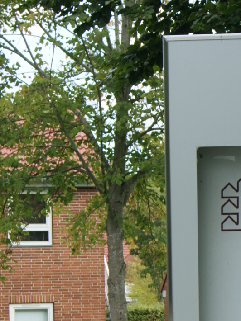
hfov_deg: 7.0
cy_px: 346
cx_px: 352
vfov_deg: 9.4
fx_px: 1932
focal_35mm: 208
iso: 100
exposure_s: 1/80
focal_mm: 40
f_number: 8
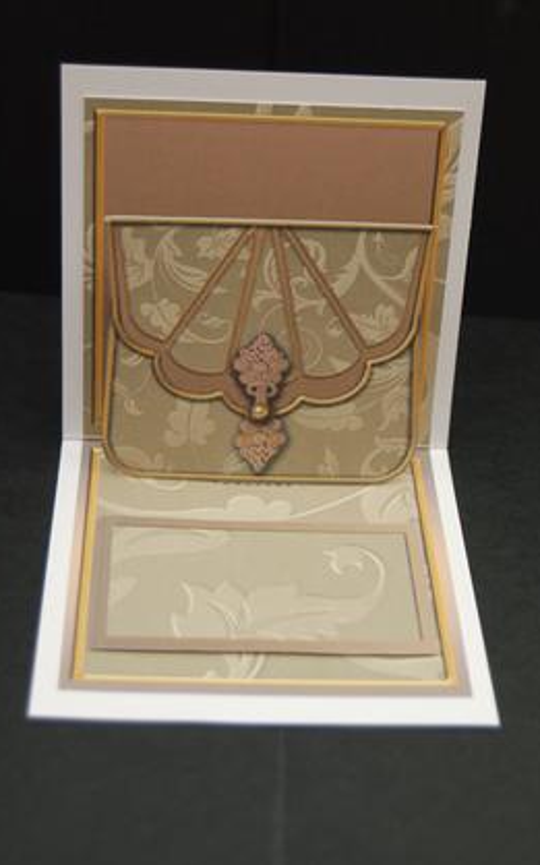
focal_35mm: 69
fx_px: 1626
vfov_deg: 29.8
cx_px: 284
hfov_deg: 18.9
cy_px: 415
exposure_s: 1/80
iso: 400
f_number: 5.3
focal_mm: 42
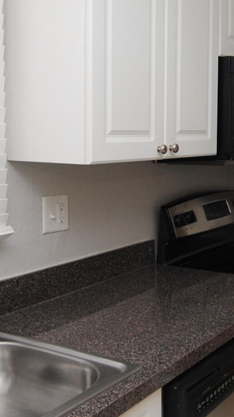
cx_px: 178
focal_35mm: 50
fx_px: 552
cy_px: 188
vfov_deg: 41.3
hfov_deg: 23.7
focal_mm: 10
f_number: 4
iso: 200
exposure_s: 1/60
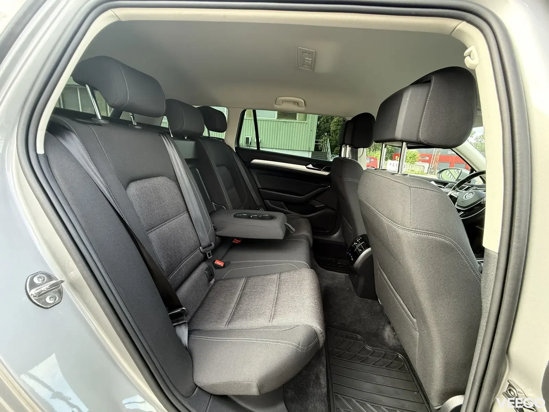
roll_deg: -3.8
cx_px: 274
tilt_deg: -13.4
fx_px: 222
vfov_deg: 85.7
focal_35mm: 14
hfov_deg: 102.1
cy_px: 206
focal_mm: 2.22
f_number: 2.2
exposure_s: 1/99
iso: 320
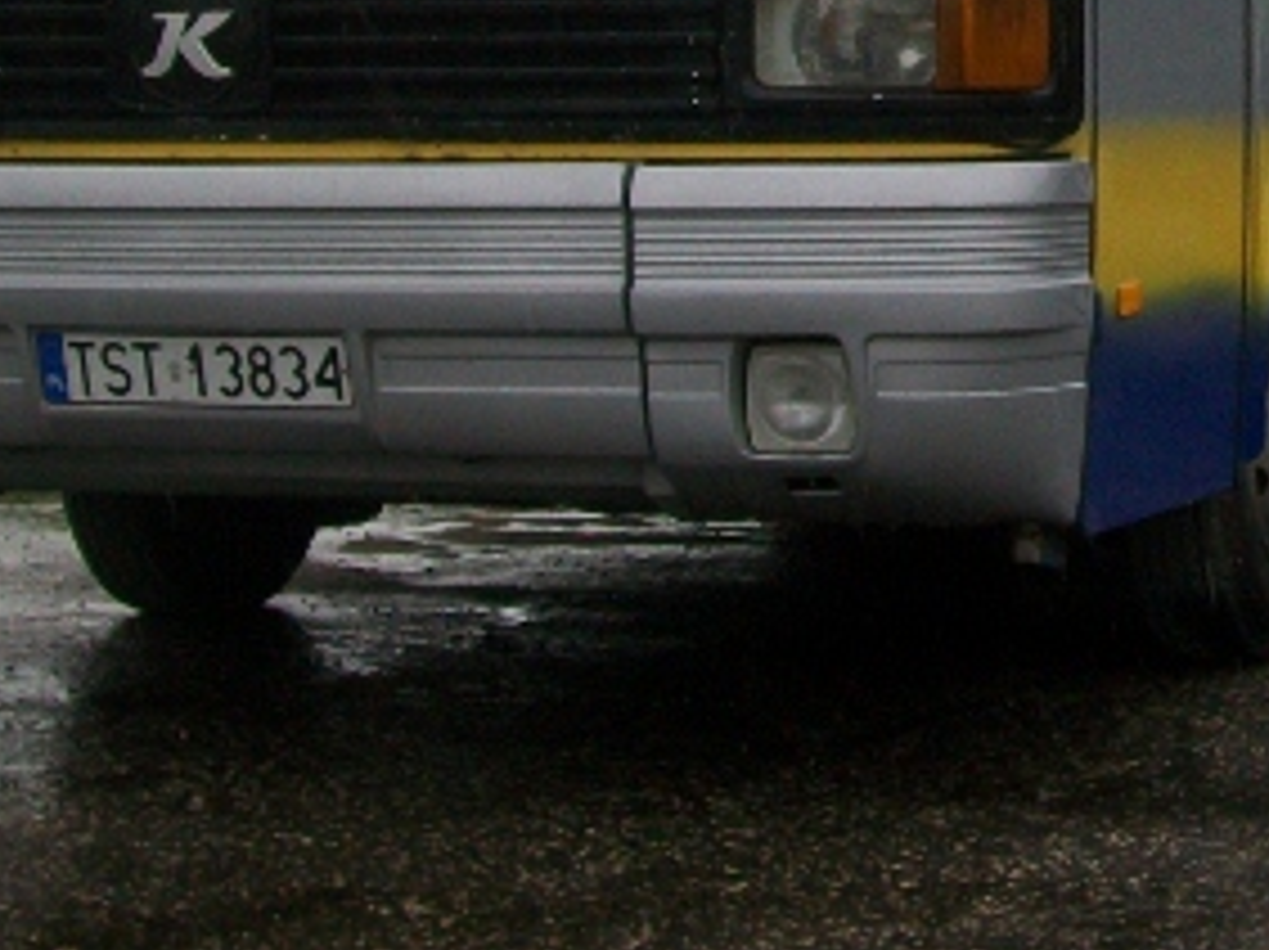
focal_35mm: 115
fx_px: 4212
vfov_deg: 12.4
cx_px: 1035
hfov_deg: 17.0
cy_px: -344
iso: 64
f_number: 2.7
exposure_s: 1/320
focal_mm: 6
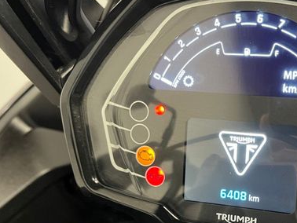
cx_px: 225
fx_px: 378
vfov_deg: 32.8
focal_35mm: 44
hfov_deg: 41.6
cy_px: 133
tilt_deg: -45.7
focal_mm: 5.1
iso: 400
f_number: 1.6
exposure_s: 1/50
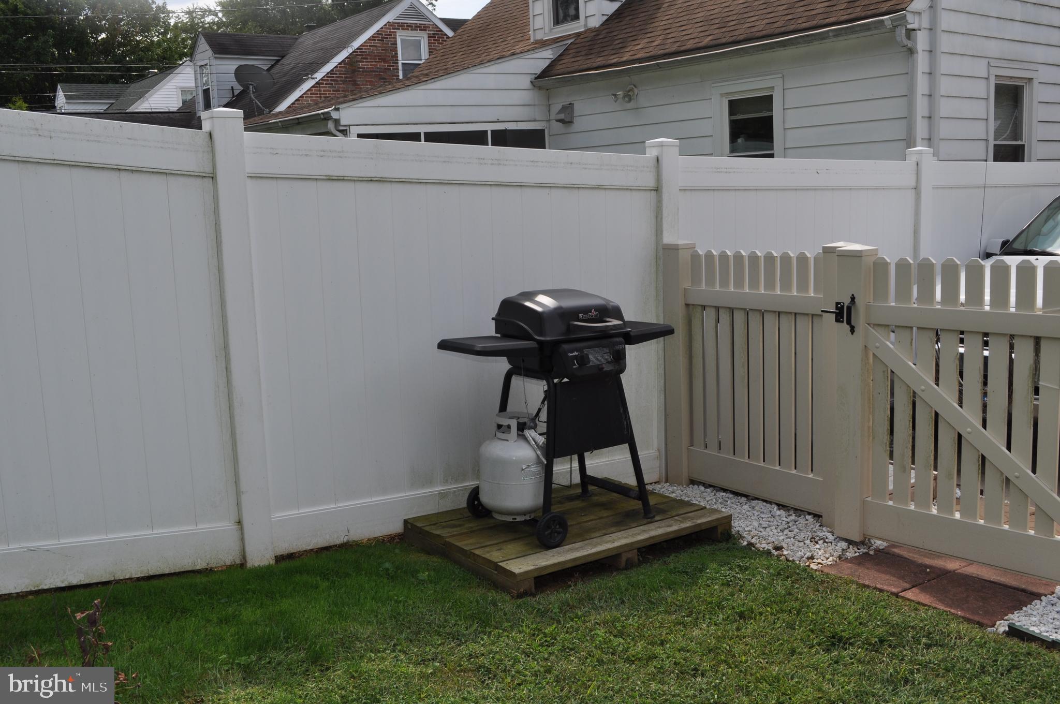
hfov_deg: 53.2
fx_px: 1059
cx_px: 530
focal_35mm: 36
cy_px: 352
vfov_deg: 36.8
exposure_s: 1/200
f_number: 13
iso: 200
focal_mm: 24
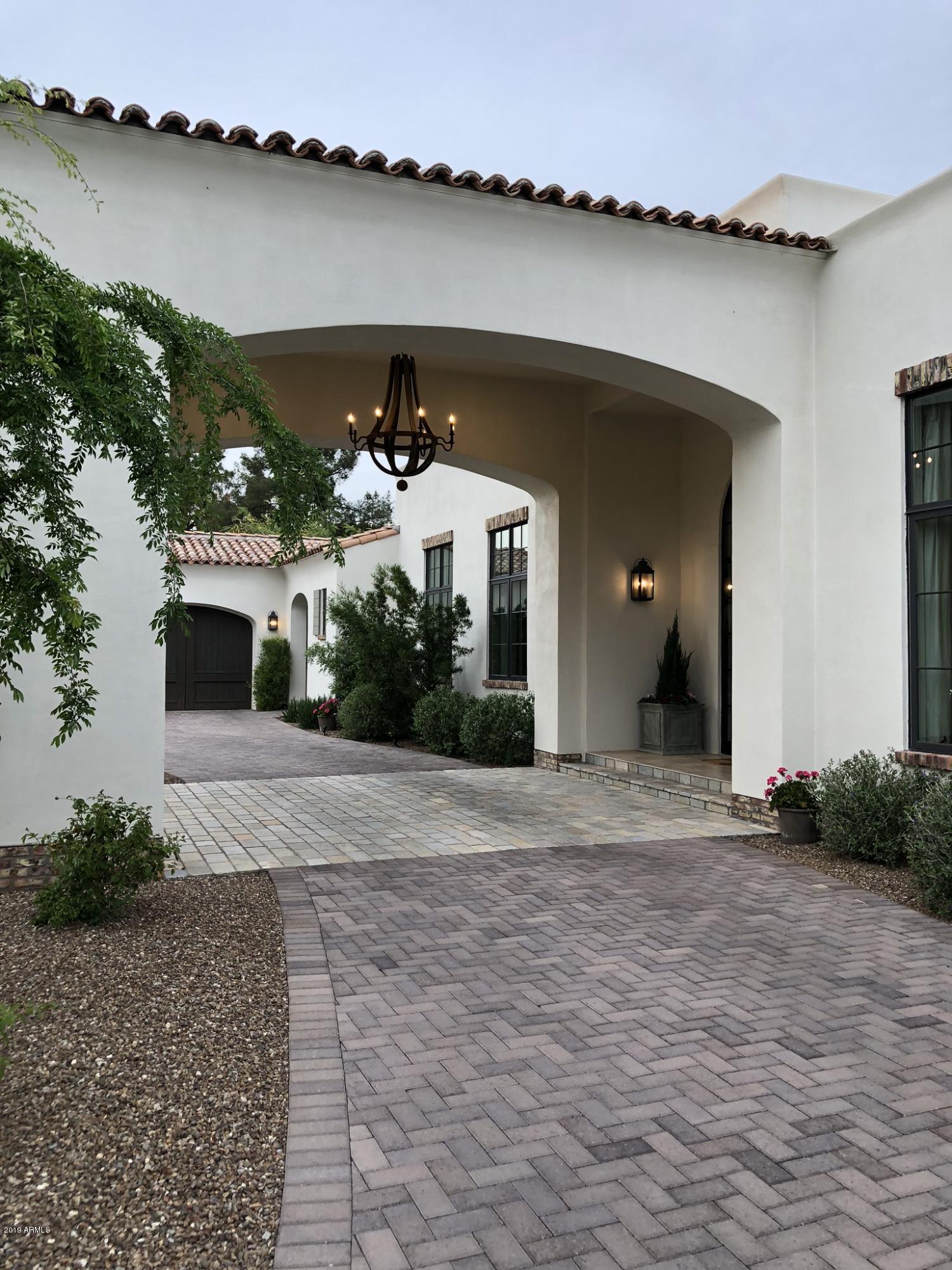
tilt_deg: +3.6
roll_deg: -0.3
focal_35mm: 28
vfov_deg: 63.4
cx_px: 476
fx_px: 1027
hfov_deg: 49.7
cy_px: 635
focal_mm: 3.99
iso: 25
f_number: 1.8
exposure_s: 1/120
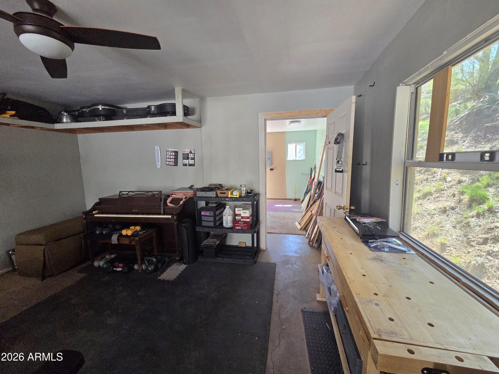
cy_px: 187
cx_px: 250
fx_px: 187
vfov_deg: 89.9
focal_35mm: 13
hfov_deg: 106.2
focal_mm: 2.2
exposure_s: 1/120
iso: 160
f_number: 2.2
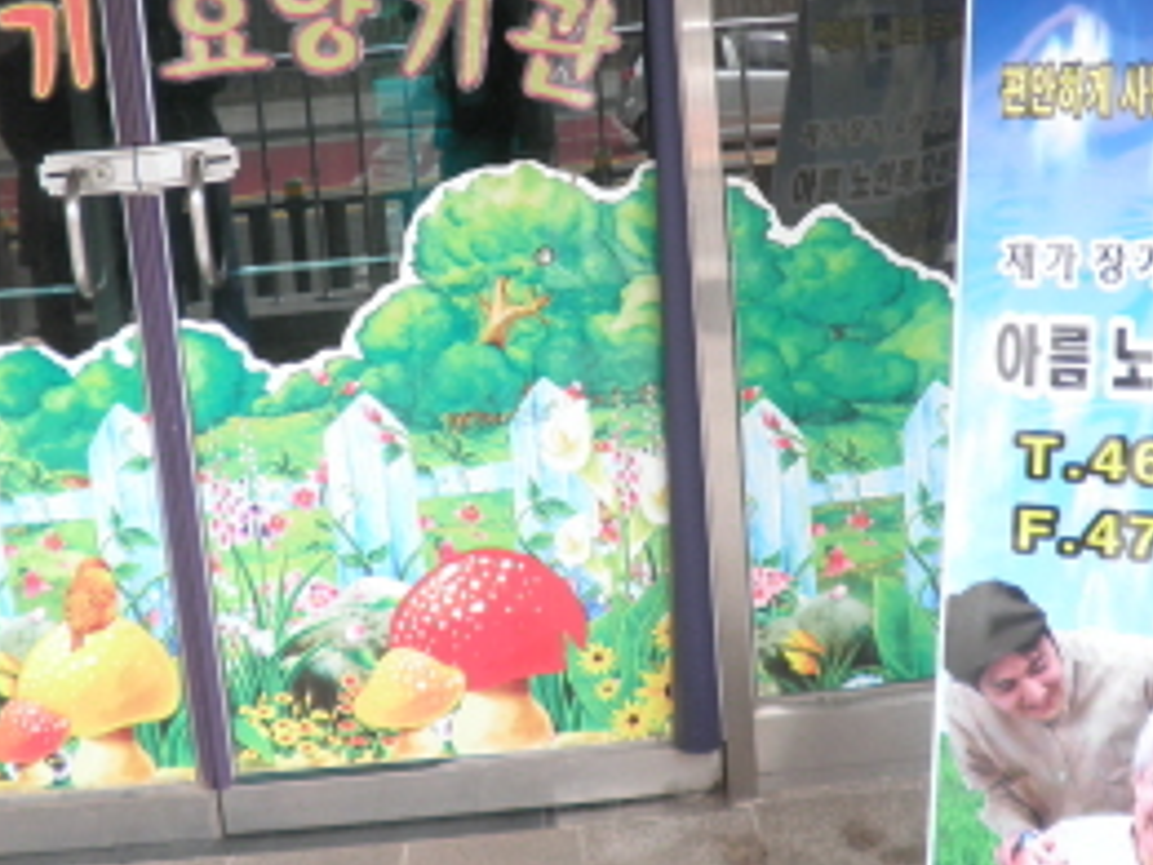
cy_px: 220
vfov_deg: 28.7
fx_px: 1665
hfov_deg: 38.2
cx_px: 559
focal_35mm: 50
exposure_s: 1/40
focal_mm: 4.65
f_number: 2.6
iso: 64
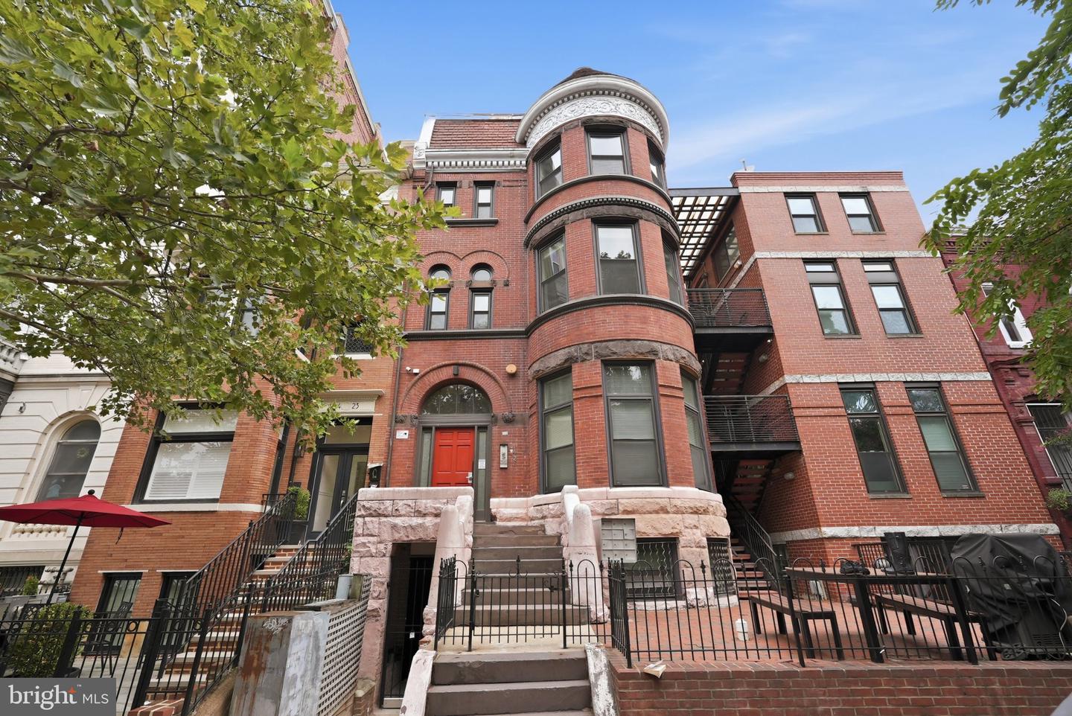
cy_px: 358
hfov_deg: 96.7
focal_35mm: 16
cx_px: 536
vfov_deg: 73.8
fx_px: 477
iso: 80
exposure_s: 1/100
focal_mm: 16
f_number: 5
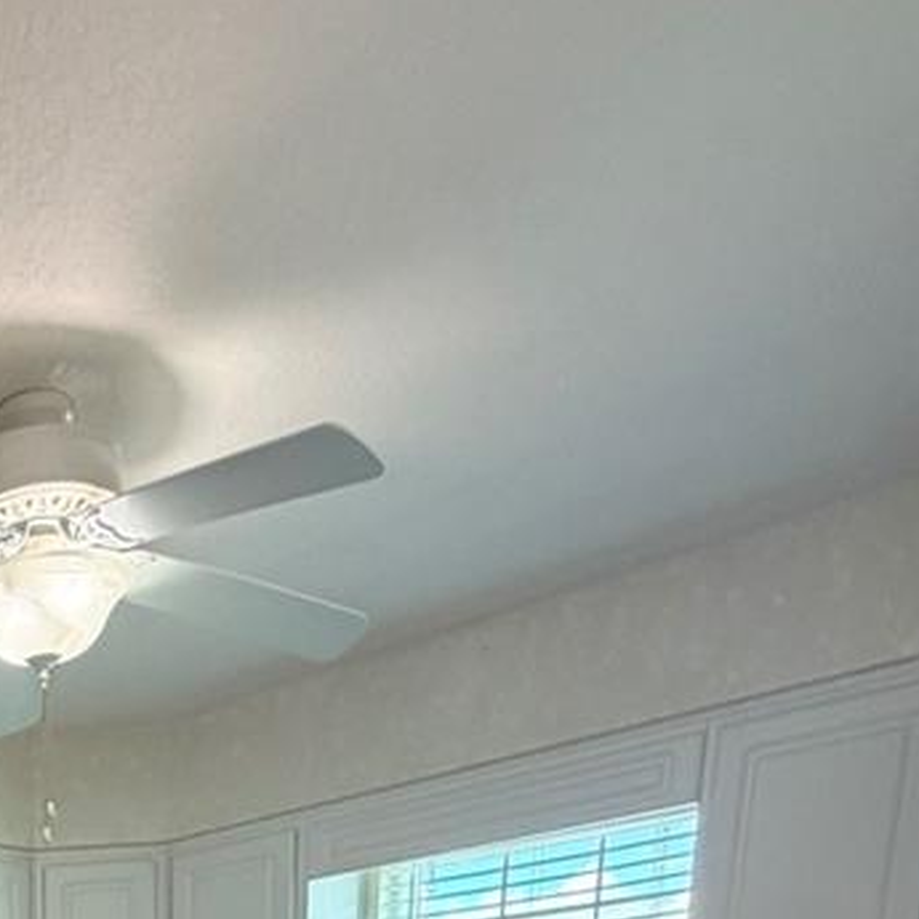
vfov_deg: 25.0
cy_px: 1502
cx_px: -99
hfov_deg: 33.9
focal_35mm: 43
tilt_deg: -15.9
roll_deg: +1.5
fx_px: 1292
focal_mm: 2.22
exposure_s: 1/60
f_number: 2.2
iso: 200
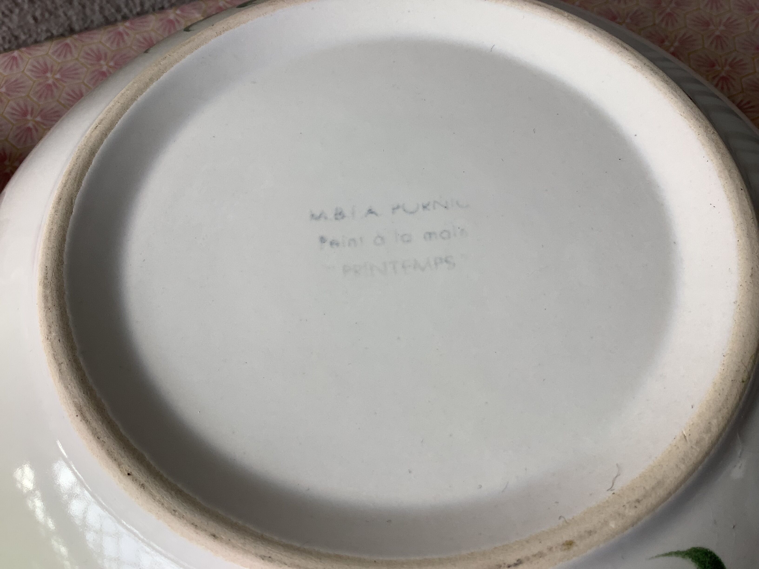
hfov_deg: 58.4
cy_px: 284
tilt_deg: -58.4
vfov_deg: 45.4
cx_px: 380
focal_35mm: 31
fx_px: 680
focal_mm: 3.3
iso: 32
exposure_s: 1/120
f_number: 2.4
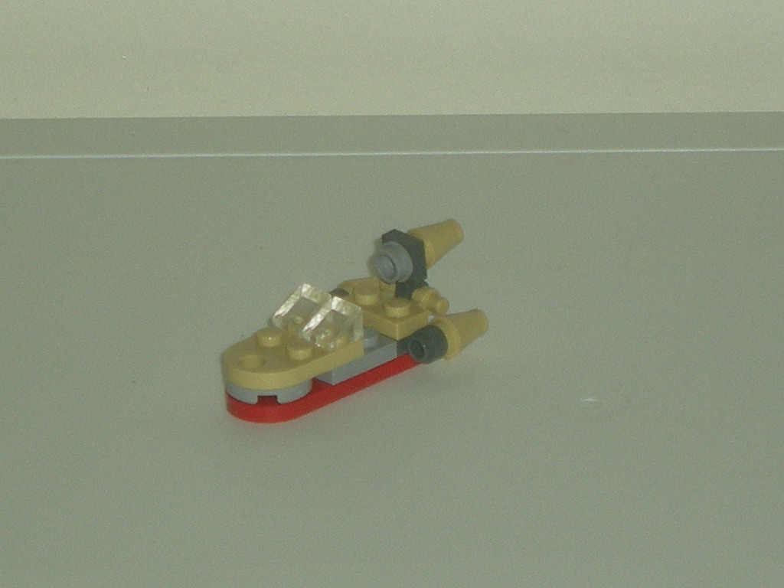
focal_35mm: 74
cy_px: 294
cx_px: 392
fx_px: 1676
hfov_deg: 26.3
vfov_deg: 19.9
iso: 50
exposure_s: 1/120
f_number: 4.6
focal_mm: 12.3
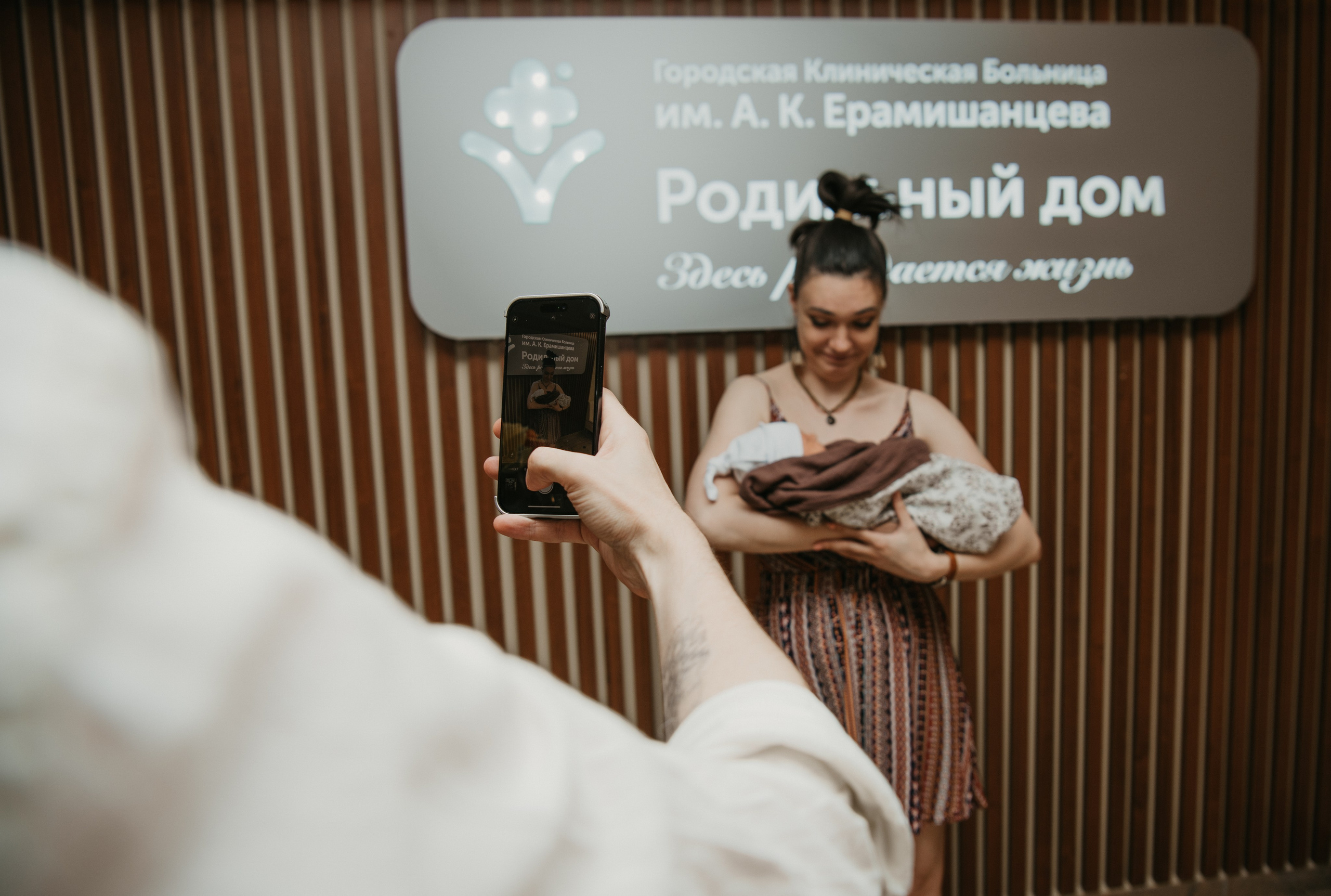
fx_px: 1073
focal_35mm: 29
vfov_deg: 45.3
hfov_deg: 63.5
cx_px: 715
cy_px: 477
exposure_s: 1/160
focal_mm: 27
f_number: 4
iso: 160
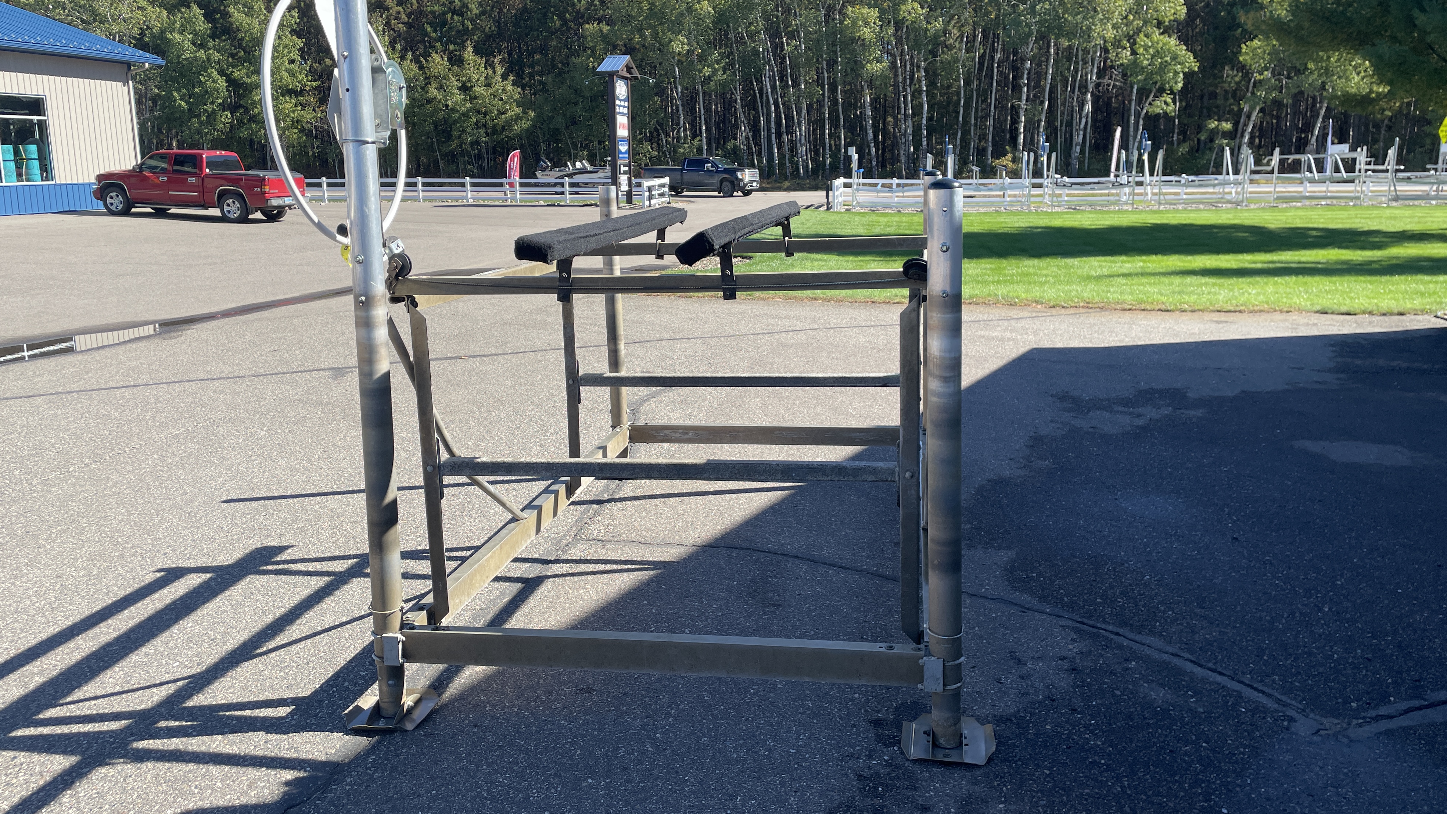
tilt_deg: -10.7
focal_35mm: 29
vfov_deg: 40.2
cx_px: 714
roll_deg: +0.6
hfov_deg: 66.1
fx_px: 1113
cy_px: 382
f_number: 1.6
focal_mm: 4.2
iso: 32
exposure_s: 1/1401
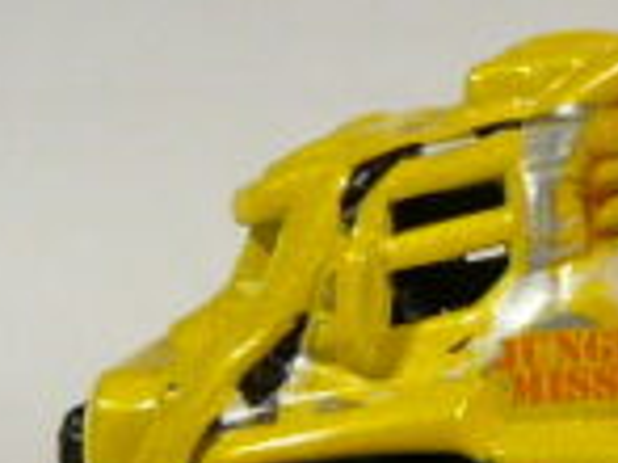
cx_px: 1093
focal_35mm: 220
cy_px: 328
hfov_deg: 8.7
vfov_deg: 6.7
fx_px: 3924
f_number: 2.8
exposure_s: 1/100
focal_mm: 5.6
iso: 100
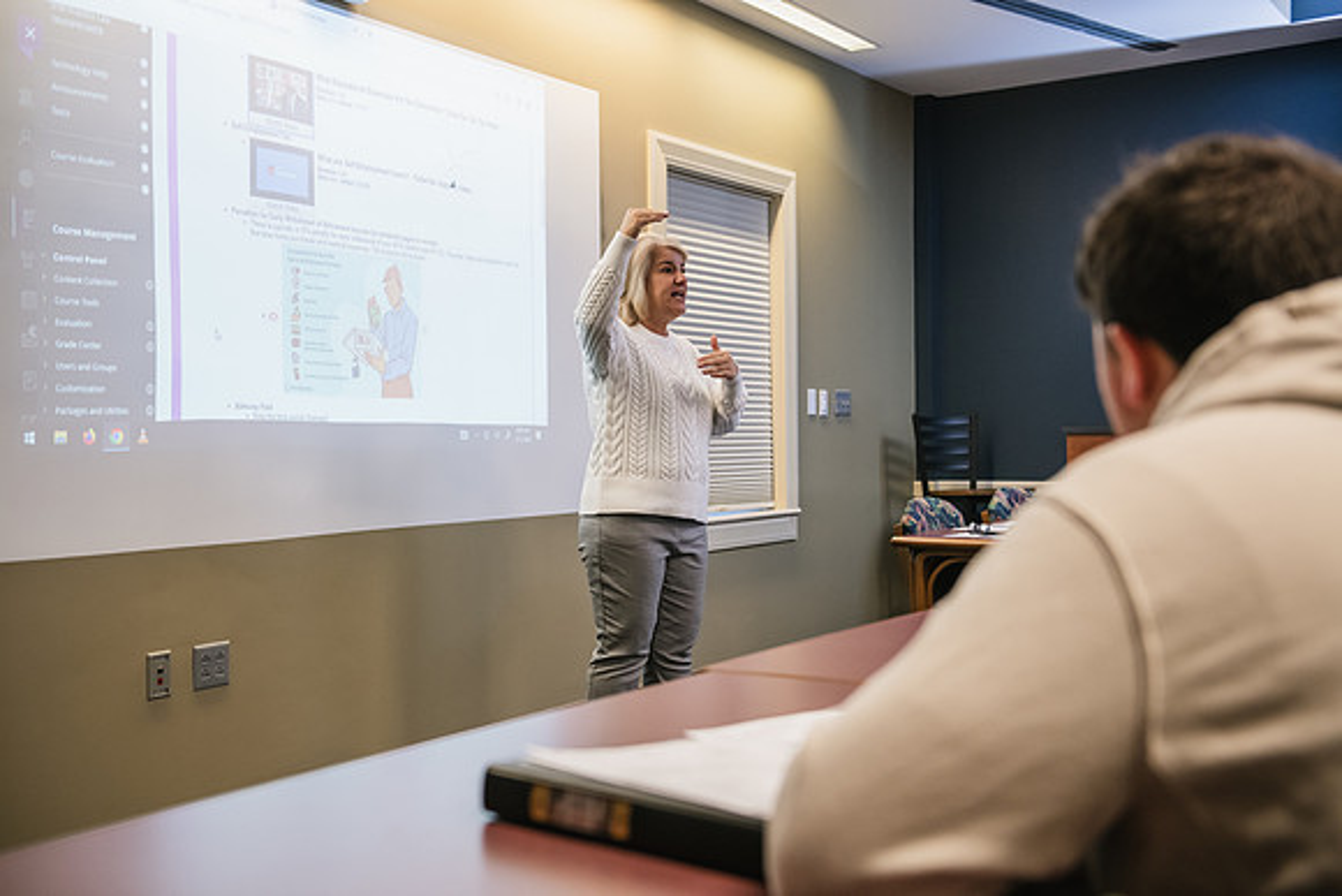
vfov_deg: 31.9
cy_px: 448
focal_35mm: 42
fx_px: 1566
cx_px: 671
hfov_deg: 46.4
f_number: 3.2
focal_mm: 42
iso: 1250
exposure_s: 1/200
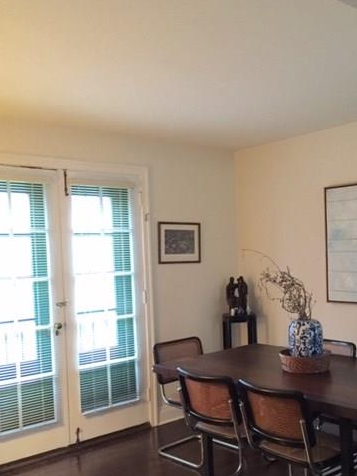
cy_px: 273
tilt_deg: -1.9
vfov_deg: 47.7
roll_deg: +2.0
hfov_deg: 36.5
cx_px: 230
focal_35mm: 39
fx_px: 536
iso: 250
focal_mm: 4.15
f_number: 2.2
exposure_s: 1/20
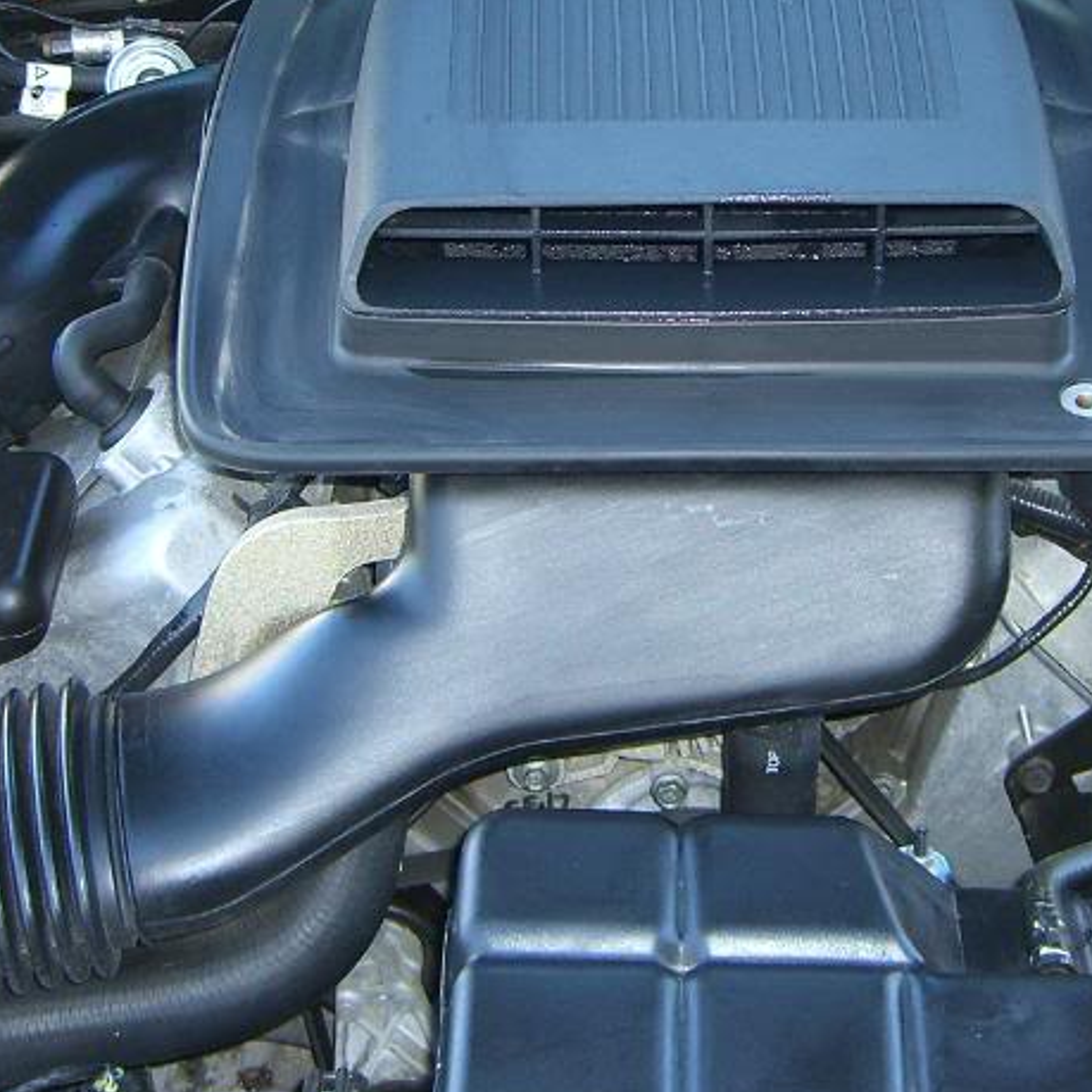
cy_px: 357
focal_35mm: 75
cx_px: 659
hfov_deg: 23.0
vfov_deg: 23.0
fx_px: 2677
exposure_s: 1/100
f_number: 2.8
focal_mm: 7.9
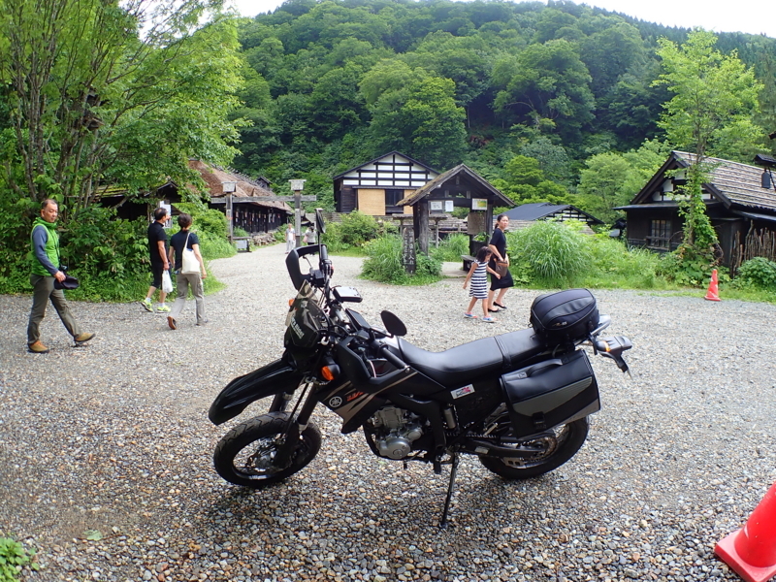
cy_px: 291
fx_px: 560
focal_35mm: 25
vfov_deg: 54.9
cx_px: 388
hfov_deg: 69.4
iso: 100
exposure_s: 1/320
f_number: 2.8
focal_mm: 4.5
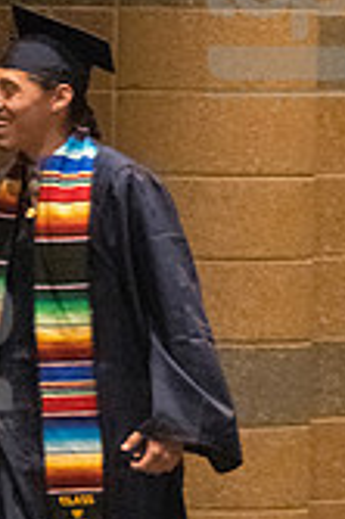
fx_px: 10155
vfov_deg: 2.9
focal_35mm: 705
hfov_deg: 1.9
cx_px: -61
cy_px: 345
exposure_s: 1/250
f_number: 4.5
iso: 8000
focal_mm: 175
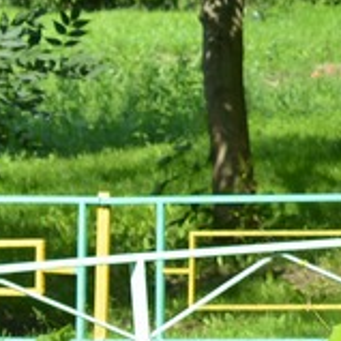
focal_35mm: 375
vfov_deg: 4.6
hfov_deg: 4.3
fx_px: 4179
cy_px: -150
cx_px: 1400
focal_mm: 50
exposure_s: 1/160
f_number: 6.3
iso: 100
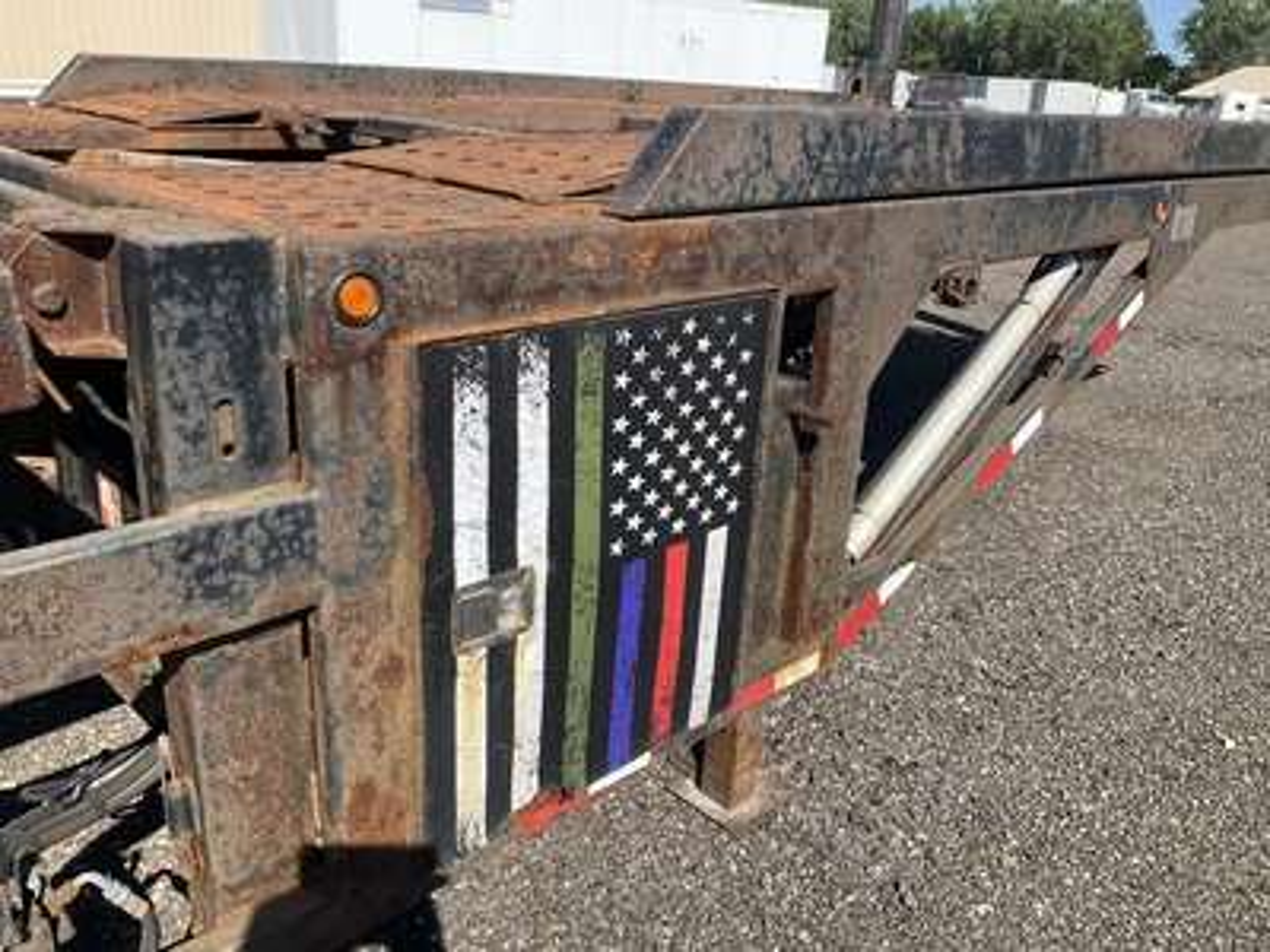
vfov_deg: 48.2
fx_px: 1064
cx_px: 635
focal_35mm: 29
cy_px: 476
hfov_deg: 61.7
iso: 25
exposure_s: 1/1144
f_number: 1.8
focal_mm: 3
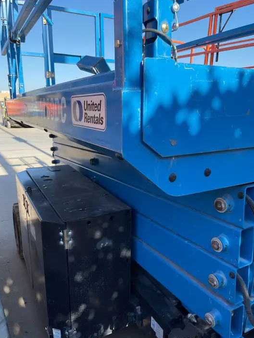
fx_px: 264
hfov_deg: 51.4
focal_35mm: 27
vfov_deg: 65.3
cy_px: 174
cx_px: 128
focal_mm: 4.2
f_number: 1.6
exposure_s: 1/1103
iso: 50
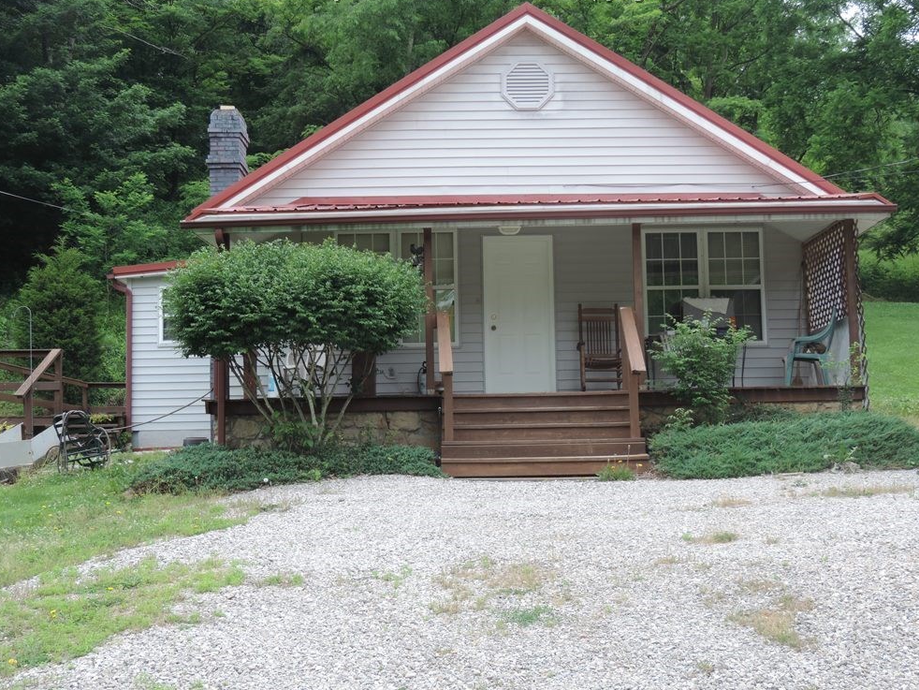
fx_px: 1301
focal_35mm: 49
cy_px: 331
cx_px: 458
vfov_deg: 29.7
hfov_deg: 38.9
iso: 80
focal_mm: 8.3
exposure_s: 1/100
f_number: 3.5
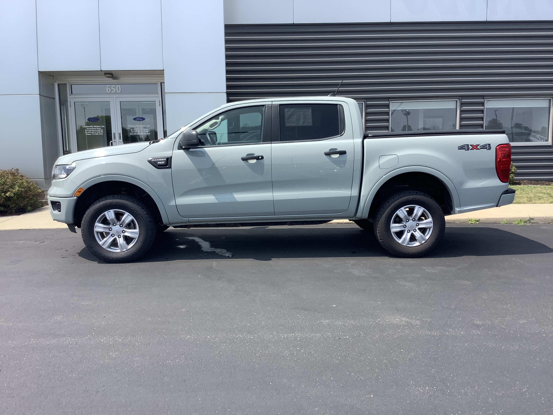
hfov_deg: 58.4
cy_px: 208
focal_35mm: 31
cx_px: 276
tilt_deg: -7.9
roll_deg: +0.9
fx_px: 495
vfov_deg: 45.4
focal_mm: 3.3
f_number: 2.4
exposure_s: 1/849
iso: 25
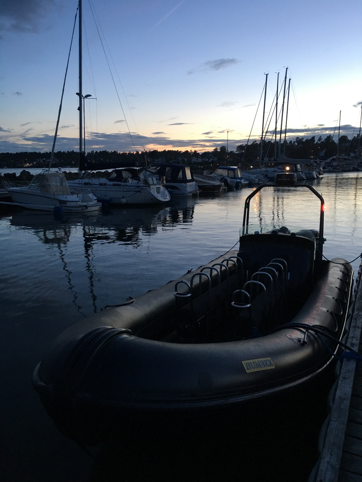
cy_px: 241
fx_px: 404
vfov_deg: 61.7
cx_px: 181
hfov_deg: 48.2
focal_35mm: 29
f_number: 2.2
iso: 125
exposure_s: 1/33
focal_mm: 4.15
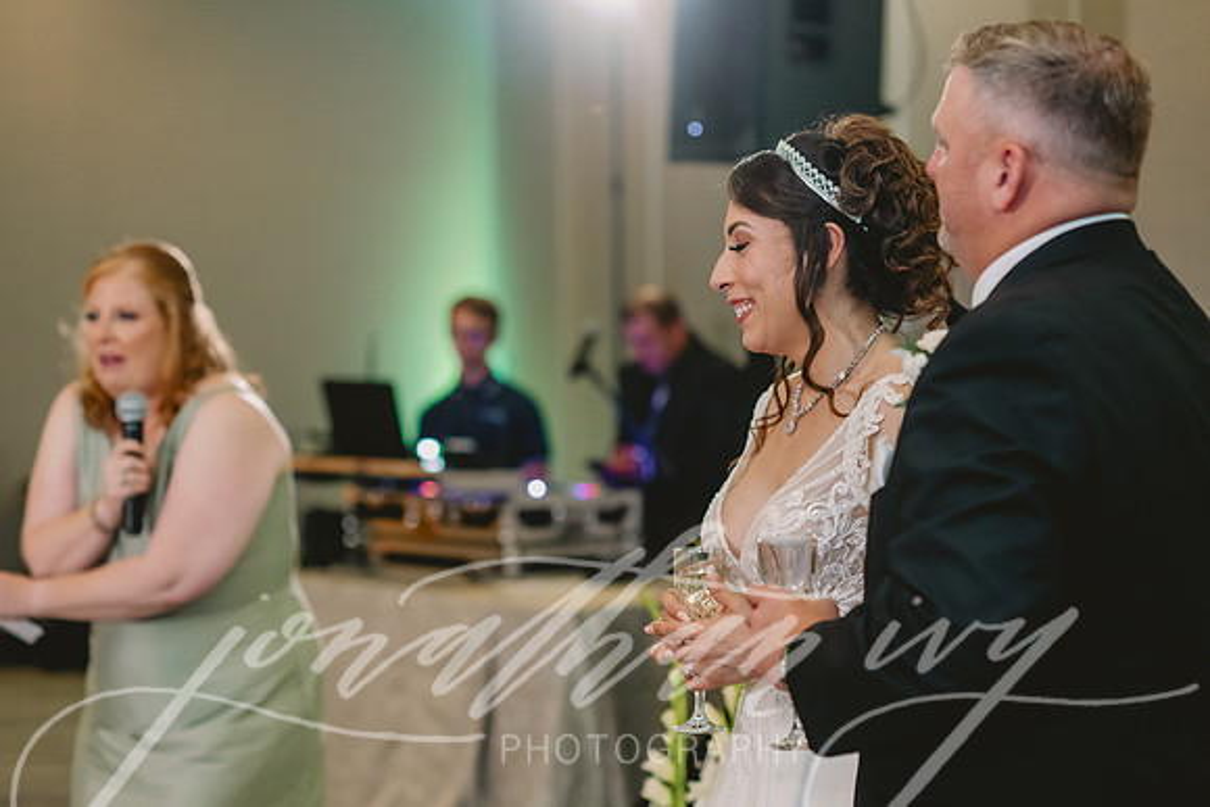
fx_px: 2857
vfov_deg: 16.1
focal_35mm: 85
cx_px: 605
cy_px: 404
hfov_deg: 23.9
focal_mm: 85
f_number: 2.5
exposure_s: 1/160
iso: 3200
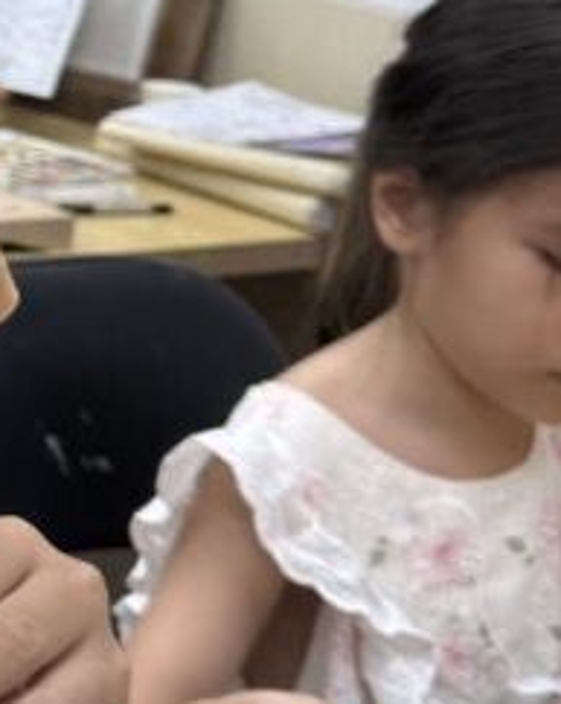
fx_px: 2017
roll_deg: -4.6
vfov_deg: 19.5
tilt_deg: -8.5
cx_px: -526
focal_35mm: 97
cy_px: 105
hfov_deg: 13.7
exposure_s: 1/100
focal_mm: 6.76
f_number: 1.78
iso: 64
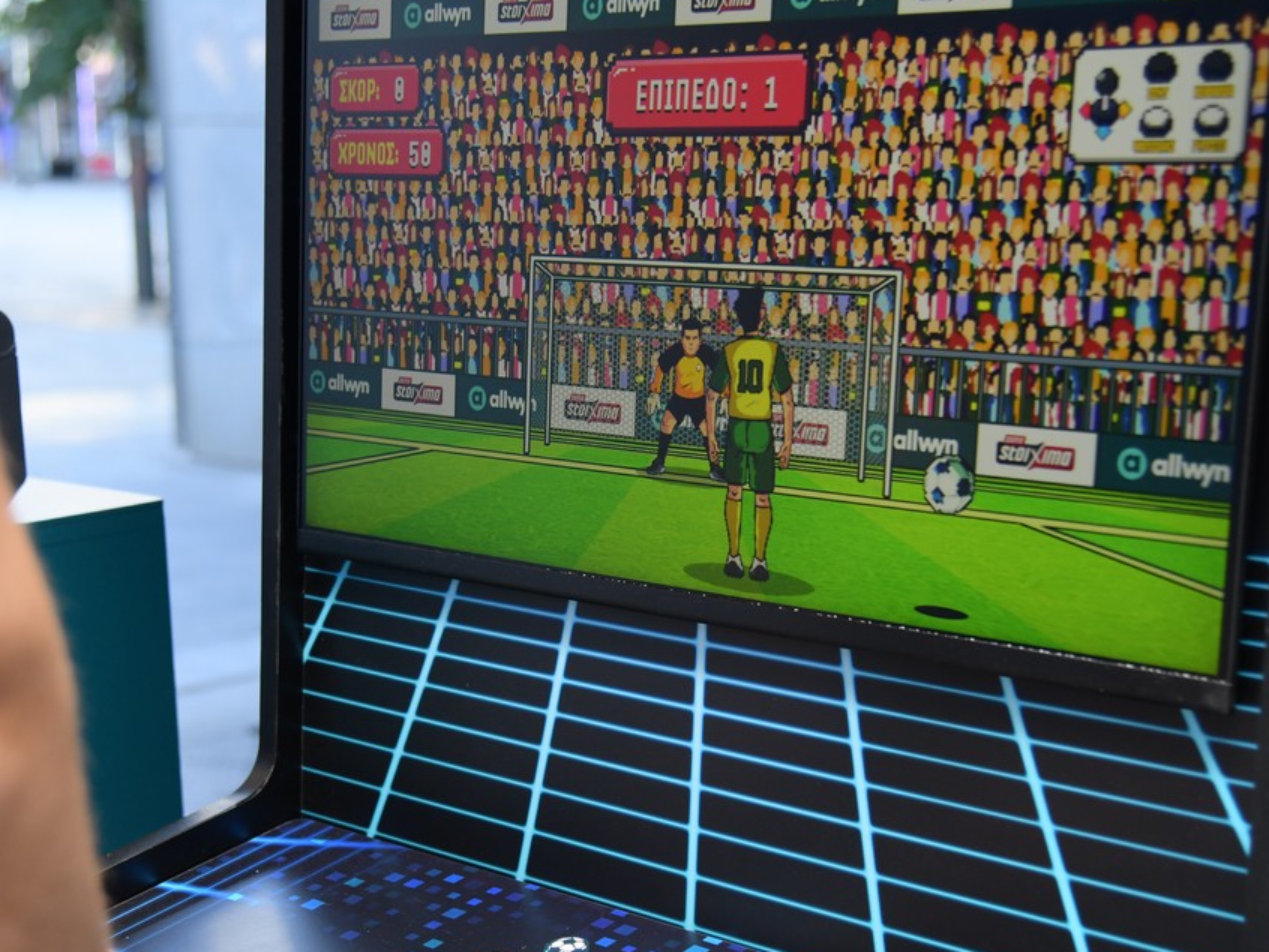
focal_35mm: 65
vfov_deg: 22.6
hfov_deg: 29.8
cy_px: 581
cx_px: 554
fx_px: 2384
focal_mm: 44
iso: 800
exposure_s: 1/250
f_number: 4
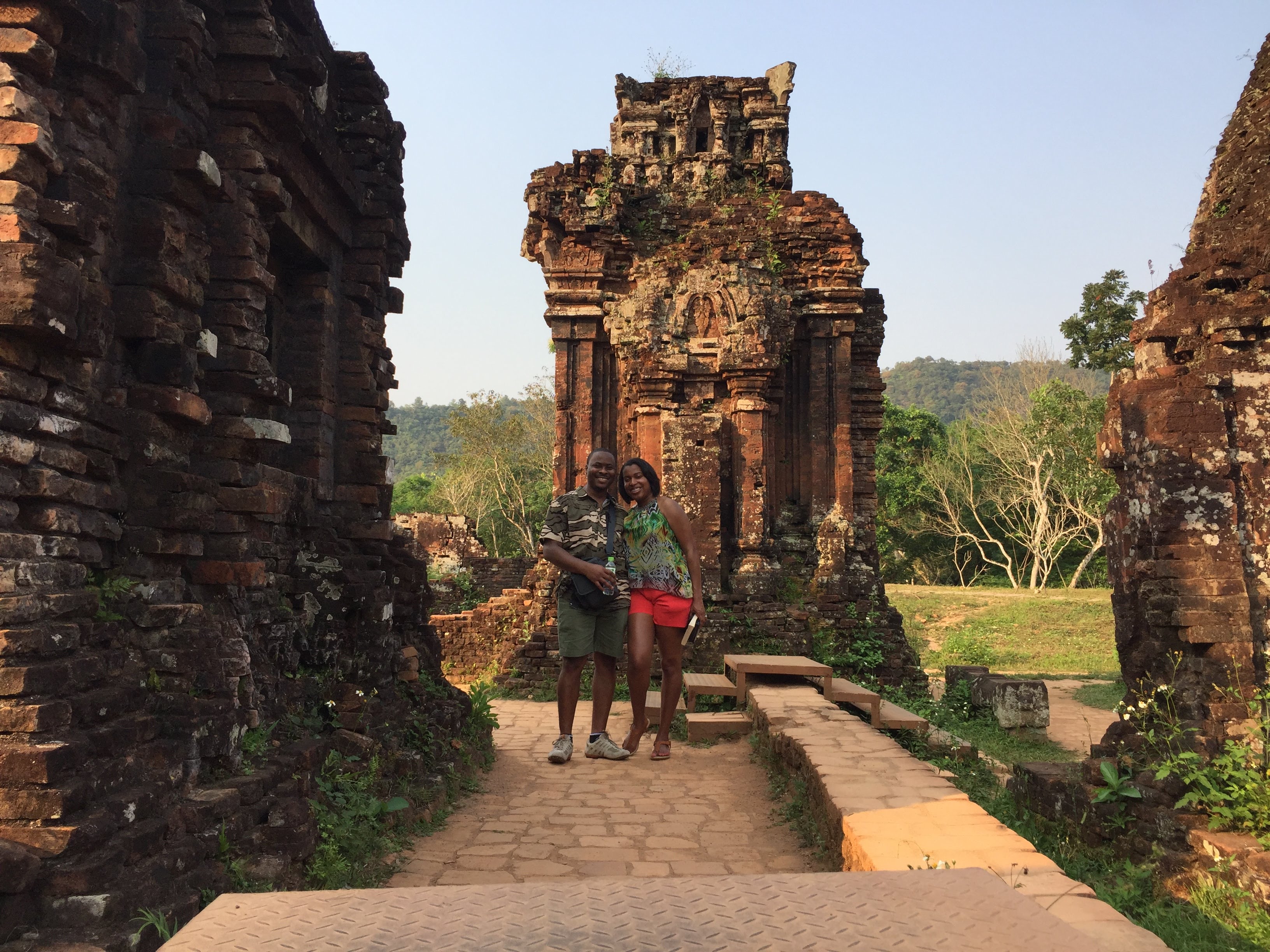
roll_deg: -2.1
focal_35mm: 29
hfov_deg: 61.7
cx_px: 635
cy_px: 476
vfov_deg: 48.2
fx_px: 1064
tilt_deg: +5.2
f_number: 2.2
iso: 32
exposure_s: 1/760
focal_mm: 4.15
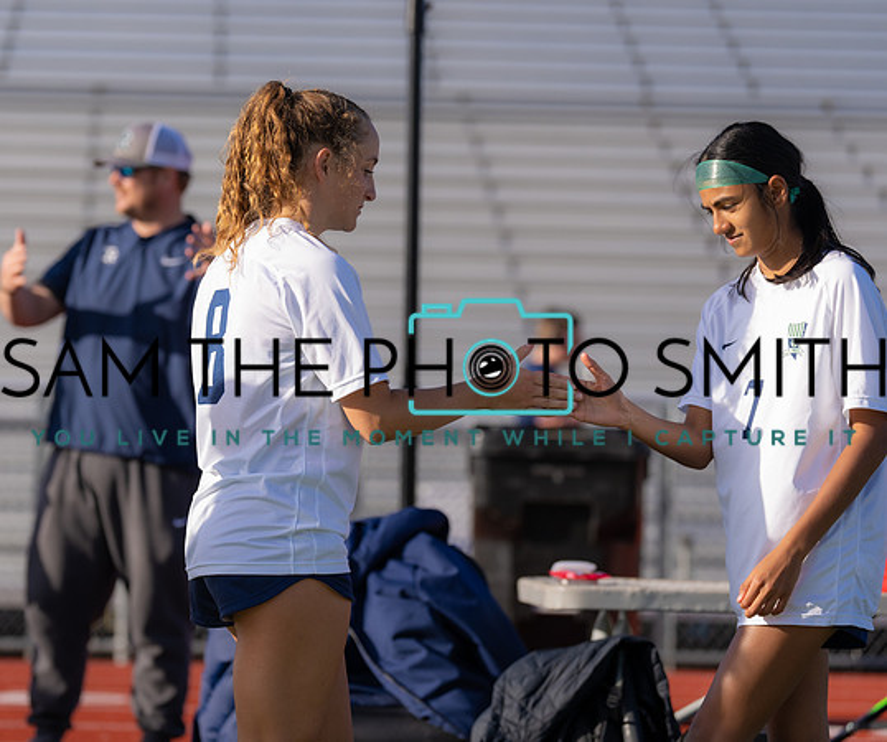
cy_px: 342
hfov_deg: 13.8
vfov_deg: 11.5
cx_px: 287
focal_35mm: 137
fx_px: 3668
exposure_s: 1/2500
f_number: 2.8
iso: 200
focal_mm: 110
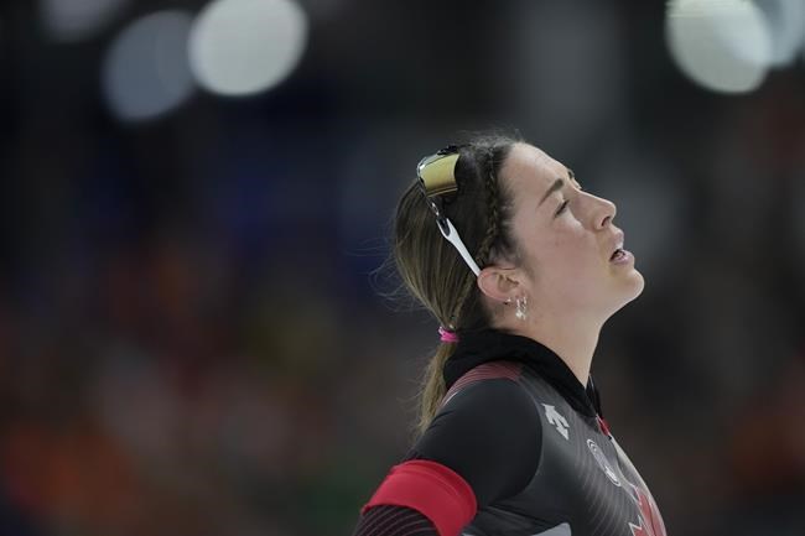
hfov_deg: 3.7
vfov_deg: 2.5
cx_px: 402
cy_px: 268
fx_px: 12518
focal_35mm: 560
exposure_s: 1/1000
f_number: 4
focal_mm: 560
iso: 3200
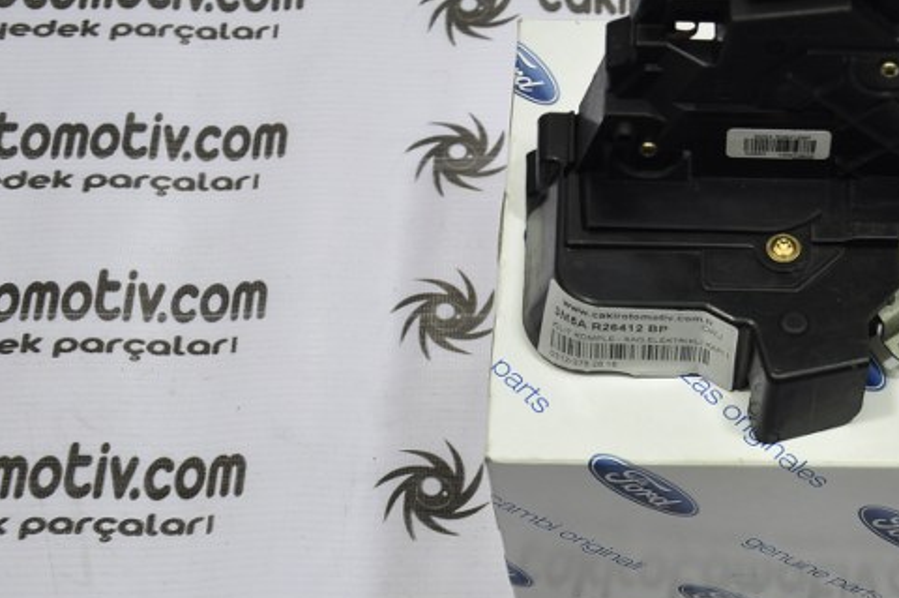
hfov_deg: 22.1
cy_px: 373
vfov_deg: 15.1
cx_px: 796
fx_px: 2245
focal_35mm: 90
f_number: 4.5
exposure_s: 1/40
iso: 200
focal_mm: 32
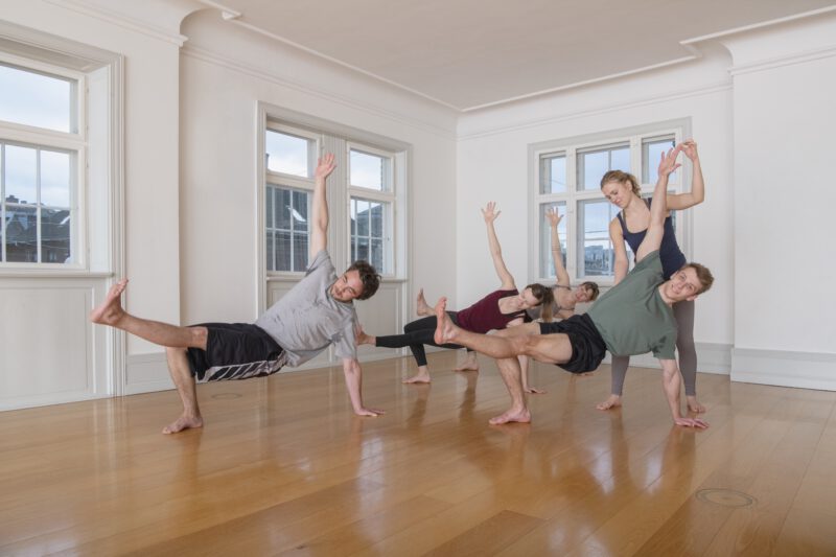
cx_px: 418
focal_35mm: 26
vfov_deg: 49.5
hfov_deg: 69.4
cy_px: 278
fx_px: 604
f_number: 16
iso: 800
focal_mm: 26
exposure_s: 1/200
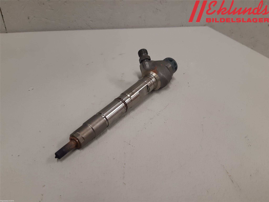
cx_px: 134
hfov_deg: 67.3
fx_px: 202
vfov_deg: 53.1
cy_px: 101
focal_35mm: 26
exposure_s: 1/50
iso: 80
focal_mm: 3.93
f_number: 1.7
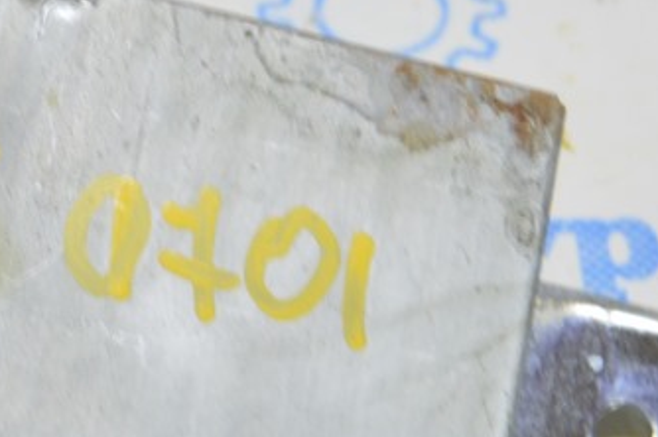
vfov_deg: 7.1
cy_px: 210
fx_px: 3524
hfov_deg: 10.6
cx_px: -6
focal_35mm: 193
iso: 400
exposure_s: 1/20
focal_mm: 42
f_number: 5.6
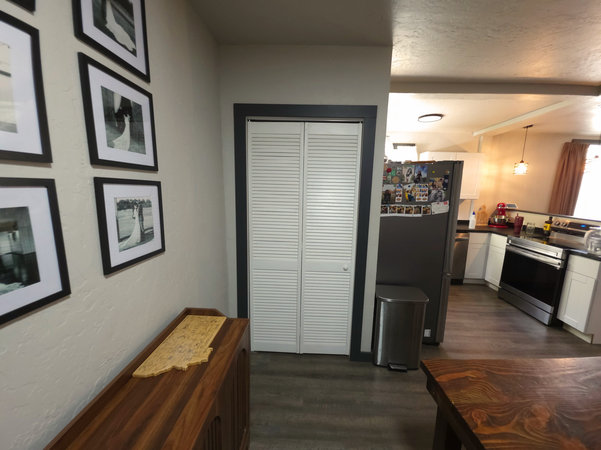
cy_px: 225
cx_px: 300
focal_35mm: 13
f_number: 1.9
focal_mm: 2.2
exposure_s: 1/30
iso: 160
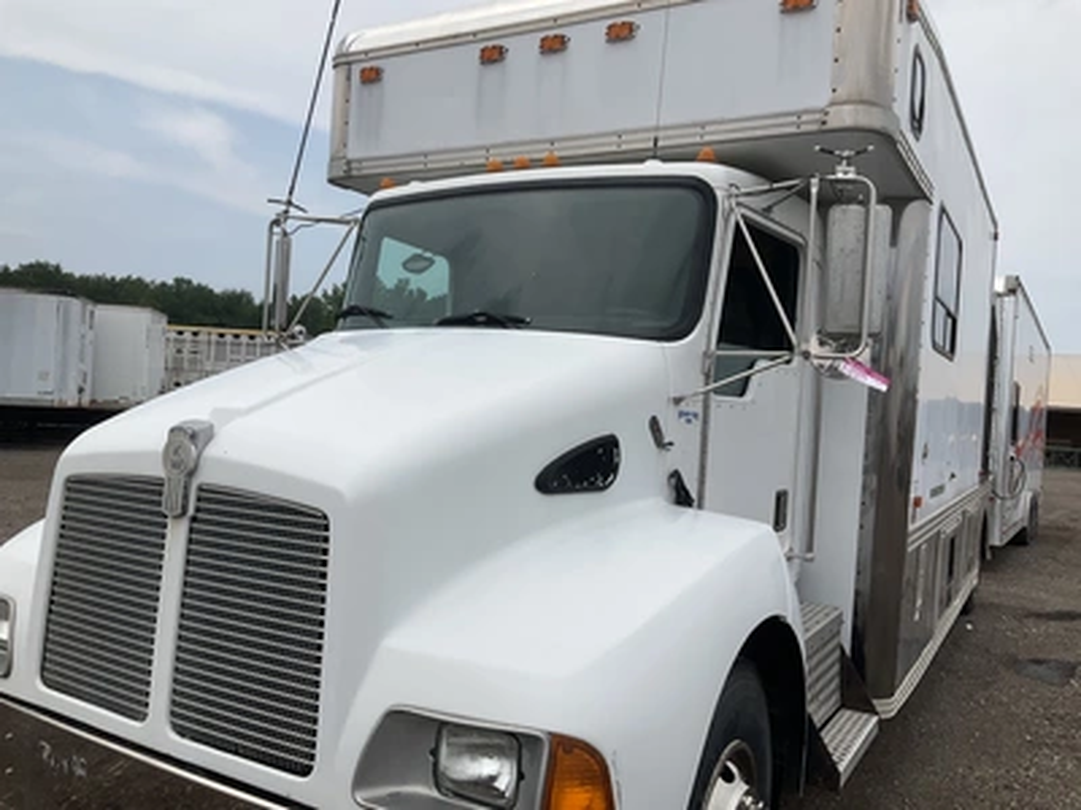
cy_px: 405
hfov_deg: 61.7
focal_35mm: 29
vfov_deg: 48.2
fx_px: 906
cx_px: 540
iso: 25
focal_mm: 3
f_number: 1.8
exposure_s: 1/2320
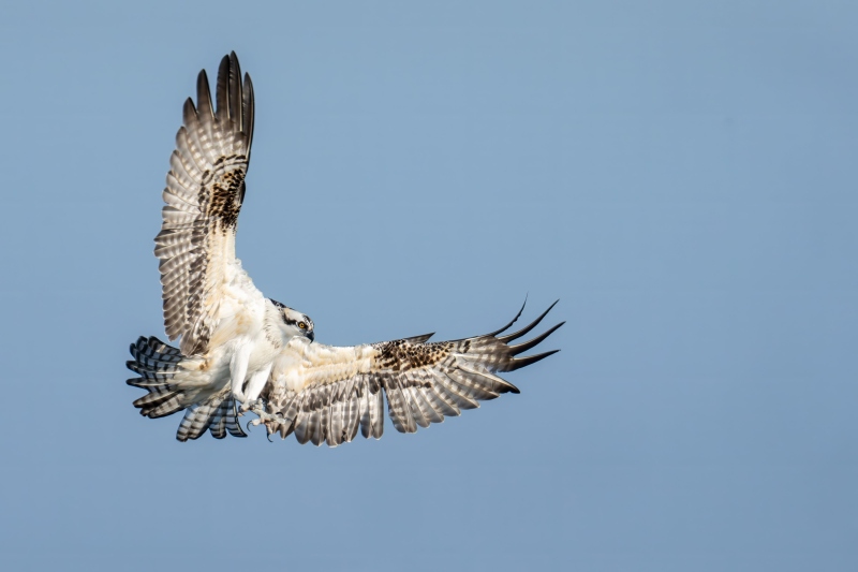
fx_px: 24303
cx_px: 429
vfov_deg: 1.3
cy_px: 286
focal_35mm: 1020
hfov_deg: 2.0
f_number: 9
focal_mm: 680
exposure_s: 1/3200
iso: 2500
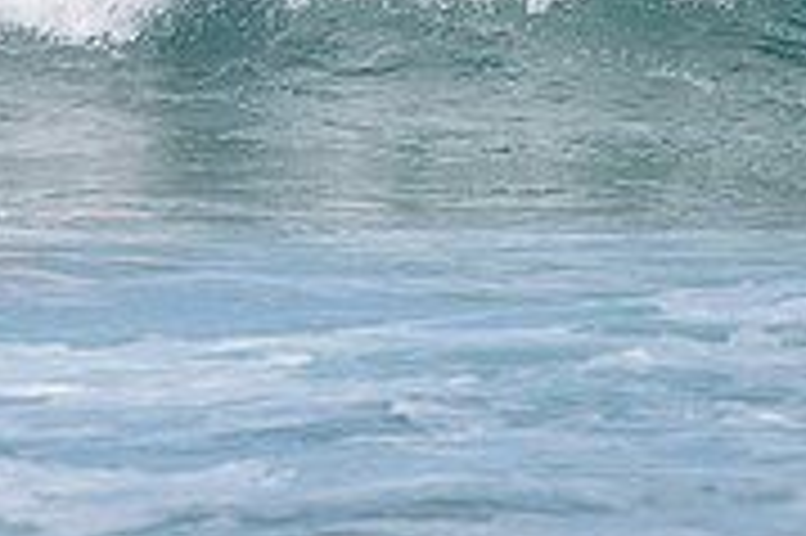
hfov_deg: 1.3
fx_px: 36281
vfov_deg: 0.8
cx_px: 99
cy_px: -151
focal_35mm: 1622
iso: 250
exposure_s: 1/2500
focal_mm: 500
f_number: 6.3
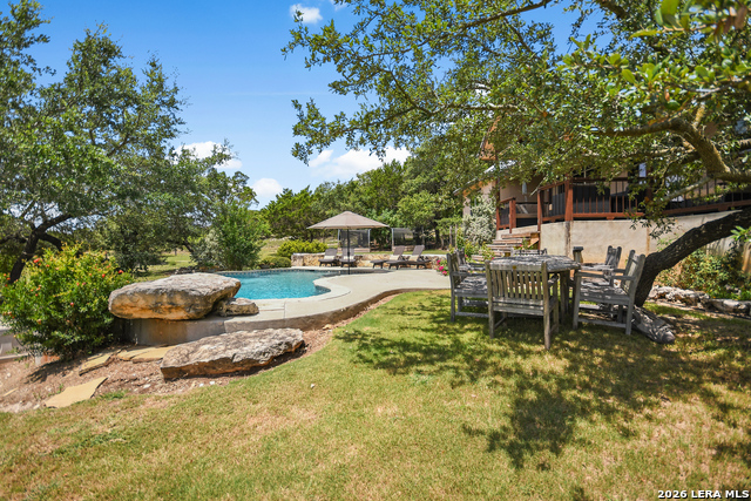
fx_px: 313
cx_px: 376
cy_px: 250
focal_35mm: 15
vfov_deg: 77.4
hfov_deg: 100.4
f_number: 5
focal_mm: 10
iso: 125
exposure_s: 1/800
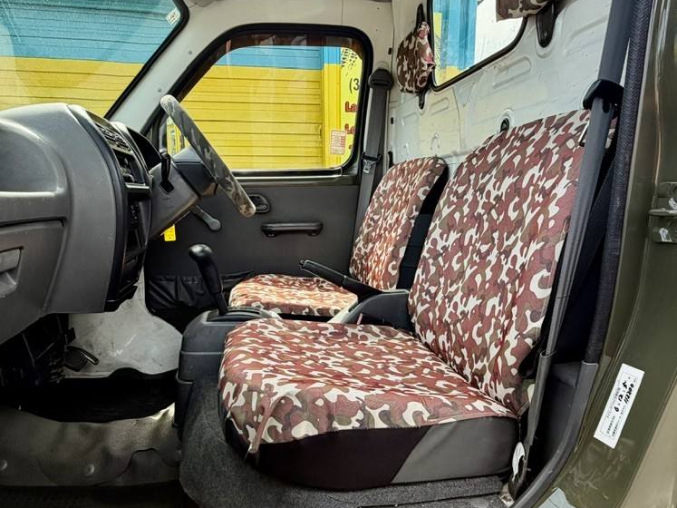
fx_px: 469
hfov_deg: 71.6
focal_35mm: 24
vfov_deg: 56.5
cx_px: 348
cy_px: 299
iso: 40
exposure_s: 1/166
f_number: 2.2
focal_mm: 2.22
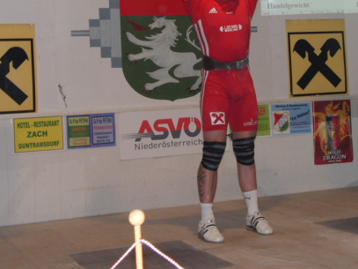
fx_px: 796
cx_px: 243
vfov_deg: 19.0
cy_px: 63
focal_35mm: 77
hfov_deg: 25.2
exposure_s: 1/60
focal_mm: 8.7
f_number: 3.3
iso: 100
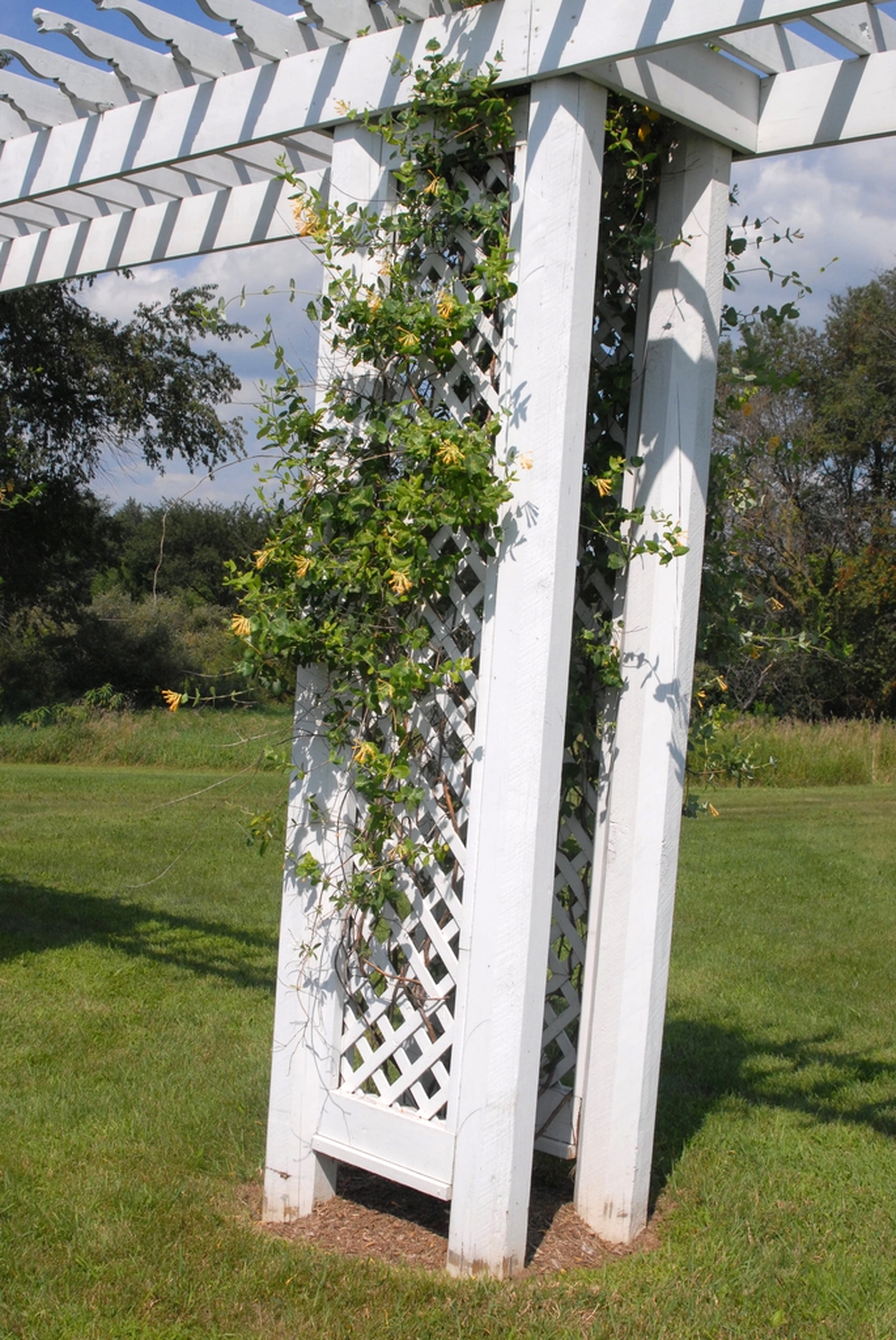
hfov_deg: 29.9
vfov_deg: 43.6
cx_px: 448
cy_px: 670
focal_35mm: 45
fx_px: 1676
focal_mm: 30
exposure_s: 1/640
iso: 400
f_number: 13
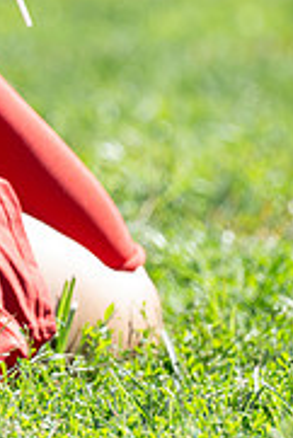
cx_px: -393
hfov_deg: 1.8
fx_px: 9284
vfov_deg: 2.7
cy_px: 28
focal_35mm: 762
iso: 100
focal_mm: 185
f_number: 4.5
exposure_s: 1/320
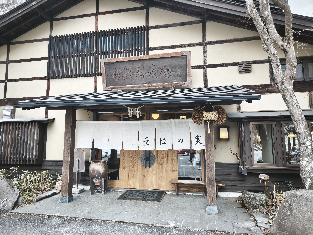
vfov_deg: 58.9
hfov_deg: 73.9
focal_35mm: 23
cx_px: 156
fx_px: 208
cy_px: 118
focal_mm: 6.45
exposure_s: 1/115
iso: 200
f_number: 1.62
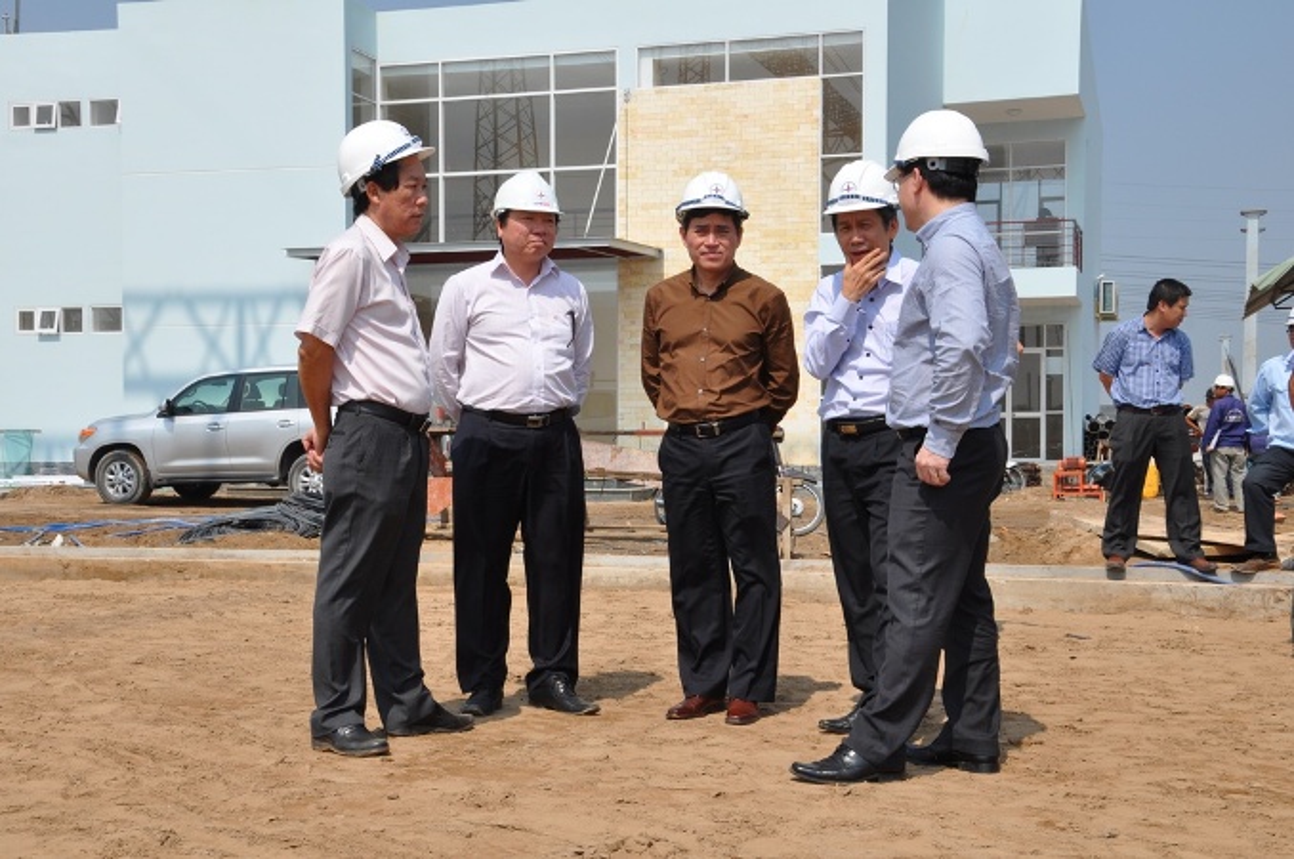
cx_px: 647
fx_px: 1723
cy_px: 430
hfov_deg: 41.2
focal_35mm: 48
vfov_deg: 28.0
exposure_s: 1/200
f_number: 14
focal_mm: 32
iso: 200
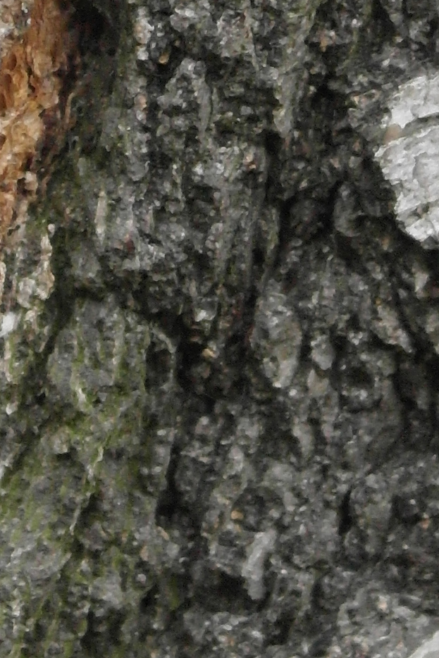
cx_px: -118
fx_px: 8246
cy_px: -447
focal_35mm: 451
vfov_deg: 4.5
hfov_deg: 3.0
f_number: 5.6
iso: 1600
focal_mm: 50
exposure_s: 1/160
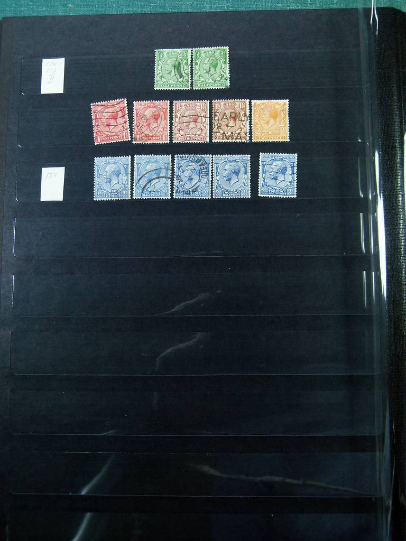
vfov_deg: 49.0
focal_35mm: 38
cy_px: 270
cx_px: 203
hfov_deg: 37.7
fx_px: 594
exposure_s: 1/60
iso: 125
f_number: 3.1
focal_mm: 6.8
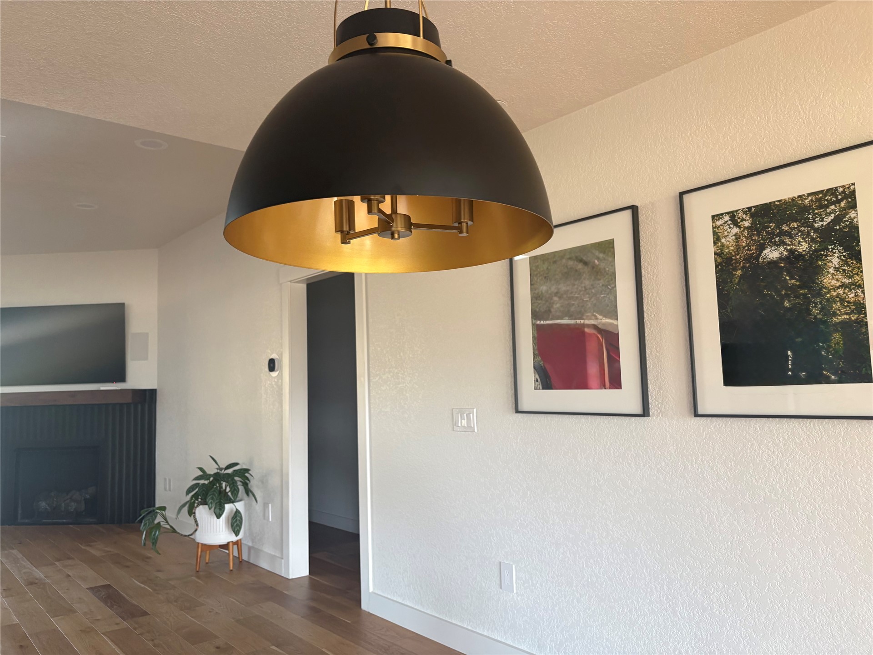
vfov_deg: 53.1
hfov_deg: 67.3
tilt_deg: +6.8
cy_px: 328
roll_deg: +1.0
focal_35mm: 26
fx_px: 656
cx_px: 436
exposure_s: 1/60
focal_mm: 5.96
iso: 160
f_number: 1.6
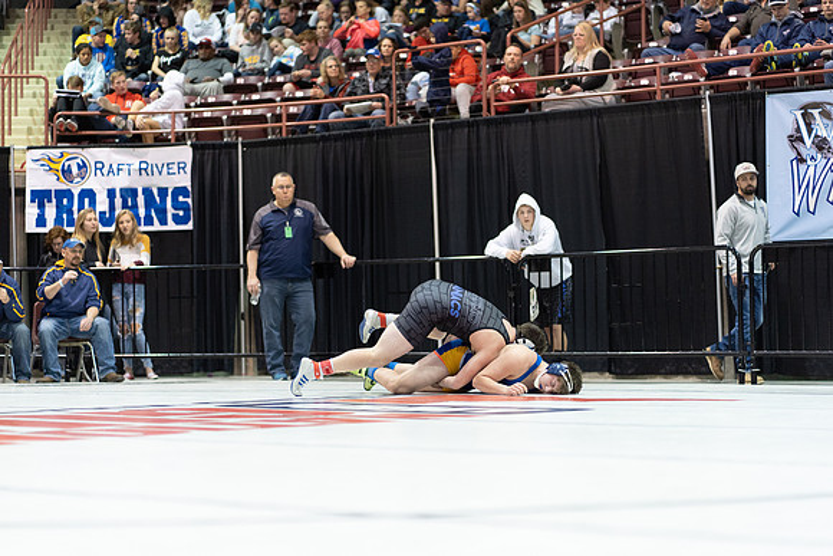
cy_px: 278
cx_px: 416
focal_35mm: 85
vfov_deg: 16.1
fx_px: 1967
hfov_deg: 23.9
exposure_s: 1/500
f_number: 1.8
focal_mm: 85
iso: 2500
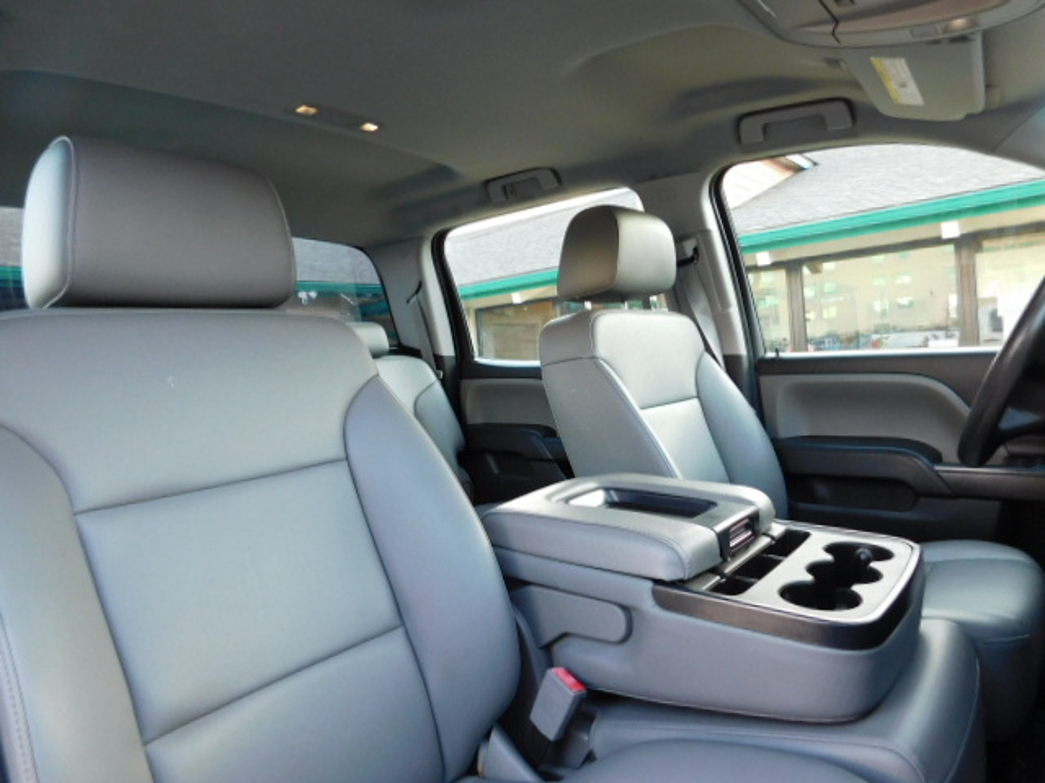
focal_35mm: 23
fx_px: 694
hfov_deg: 73.9
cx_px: 522
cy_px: 392
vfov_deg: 58.9
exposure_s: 1/30
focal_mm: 4
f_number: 3
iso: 125
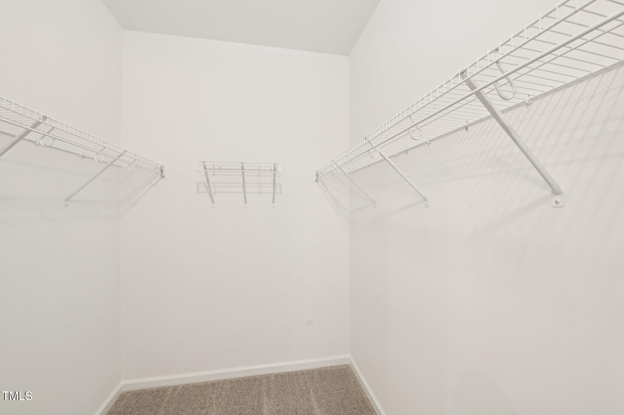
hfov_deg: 104.3
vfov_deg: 81.1
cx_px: 312
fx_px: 242
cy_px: 208
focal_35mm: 14
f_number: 9
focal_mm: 14
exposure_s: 1/10
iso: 200
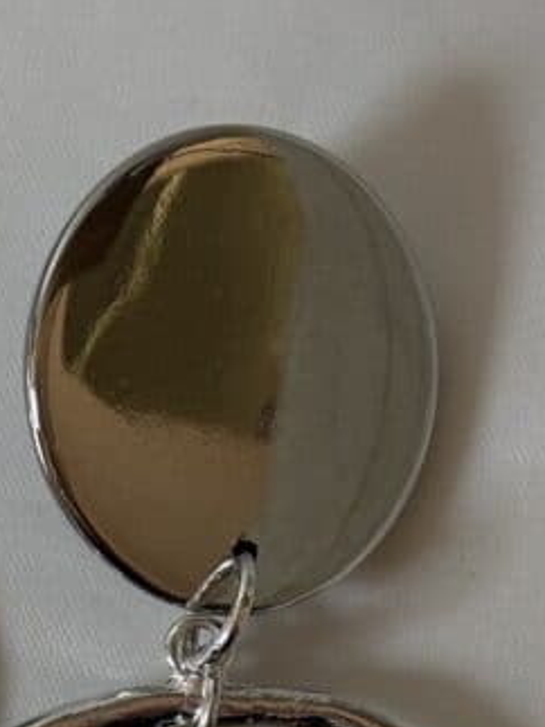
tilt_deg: -85.3
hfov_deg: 8.9
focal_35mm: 165
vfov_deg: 11.9
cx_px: -119
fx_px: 3466
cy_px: 680
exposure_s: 1/142
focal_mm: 5.96
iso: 32
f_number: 1.6
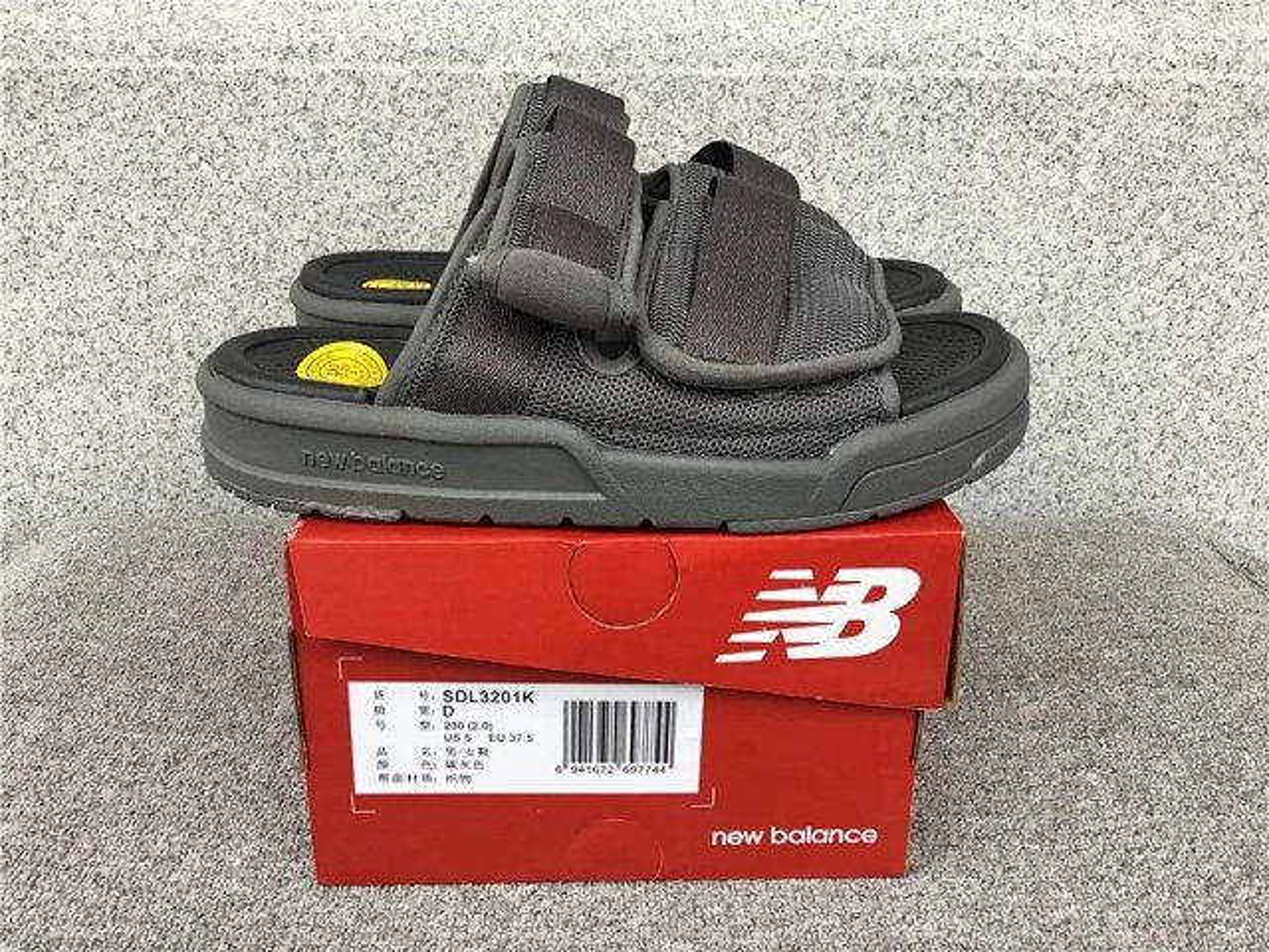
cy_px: 476
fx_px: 1136
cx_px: 634
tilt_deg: -20.0
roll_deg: -0.2
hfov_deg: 58.4
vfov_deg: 45.4
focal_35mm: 31
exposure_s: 1/50
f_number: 2.4
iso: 32
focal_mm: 3.3
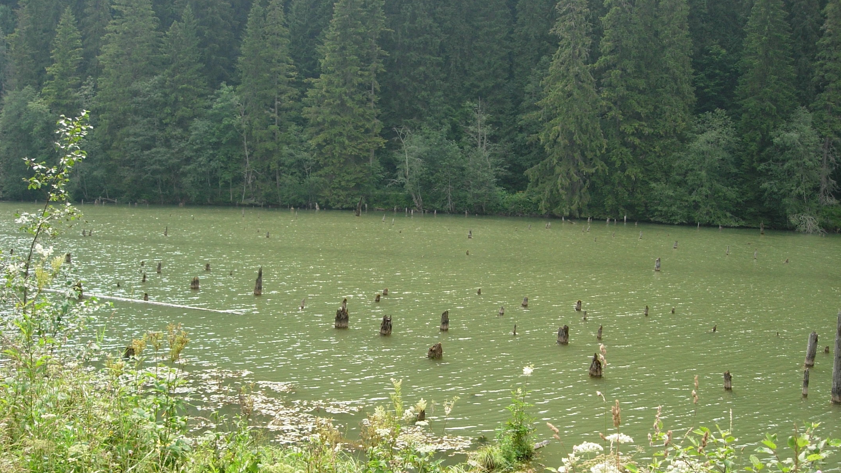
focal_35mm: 44
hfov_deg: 46.4
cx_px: 438
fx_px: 981
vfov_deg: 26.9
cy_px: 324
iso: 79
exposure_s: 1/497
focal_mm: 7.8
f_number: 2.8
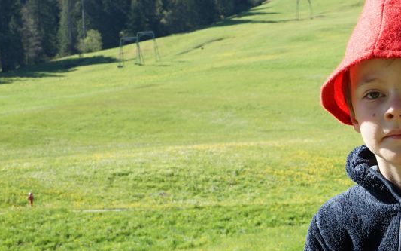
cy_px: 250
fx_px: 1016
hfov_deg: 19.6
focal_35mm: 93
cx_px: 593
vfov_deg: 13.9
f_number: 13
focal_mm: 30
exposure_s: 1/60
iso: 160
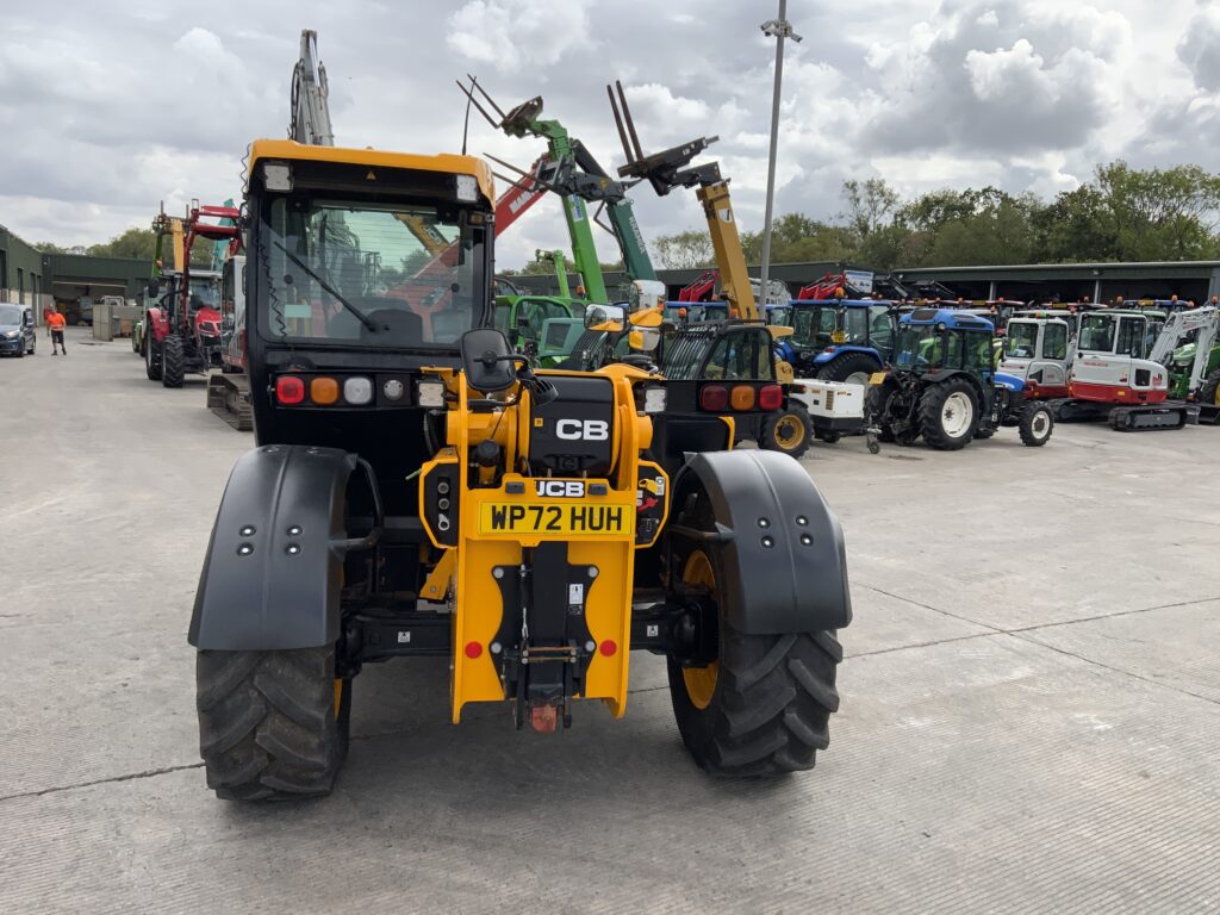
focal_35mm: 29
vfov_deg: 48.2
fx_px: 1022
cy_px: 458
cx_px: 610
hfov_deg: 61.7
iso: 16
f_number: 1.8
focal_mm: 3
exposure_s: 1/1412
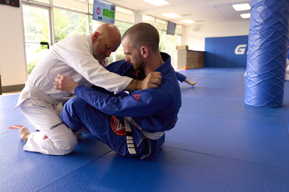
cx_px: 125
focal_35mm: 29
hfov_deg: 63.4
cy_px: 94
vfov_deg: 44.9
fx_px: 233
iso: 800
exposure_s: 1/100
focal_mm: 24
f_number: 4
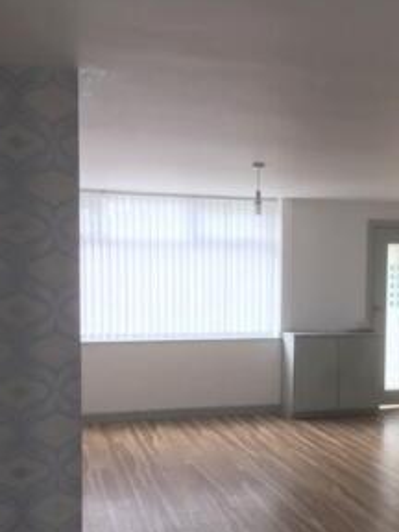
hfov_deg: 32.5
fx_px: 676
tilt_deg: -3.0
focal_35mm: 44
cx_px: 273
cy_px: 322
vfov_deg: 42.7
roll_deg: -0.9
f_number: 2.2
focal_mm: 4.15
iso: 25
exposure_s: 1/120
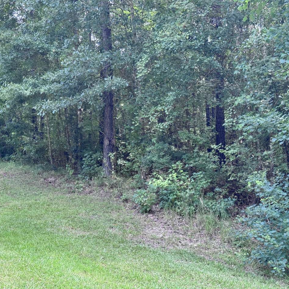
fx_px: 538
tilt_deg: +2.4
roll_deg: +0.9
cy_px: 144
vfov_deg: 30.0
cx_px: 103
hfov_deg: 29.9
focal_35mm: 57
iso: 64
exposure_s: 1/268
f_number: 1.78
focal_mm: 6.76
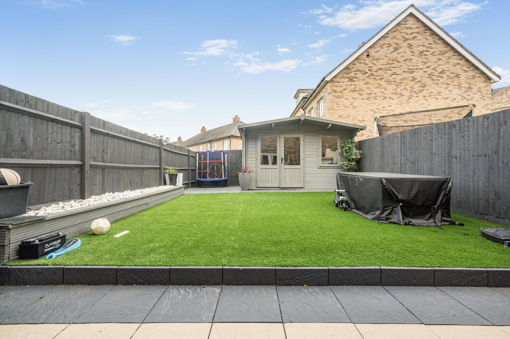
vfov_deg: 77.2
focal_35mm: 15
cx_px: 255
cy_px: 170
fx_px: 212
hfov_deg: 100.4
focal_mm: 15
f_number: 10
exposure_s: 1/250
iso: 400
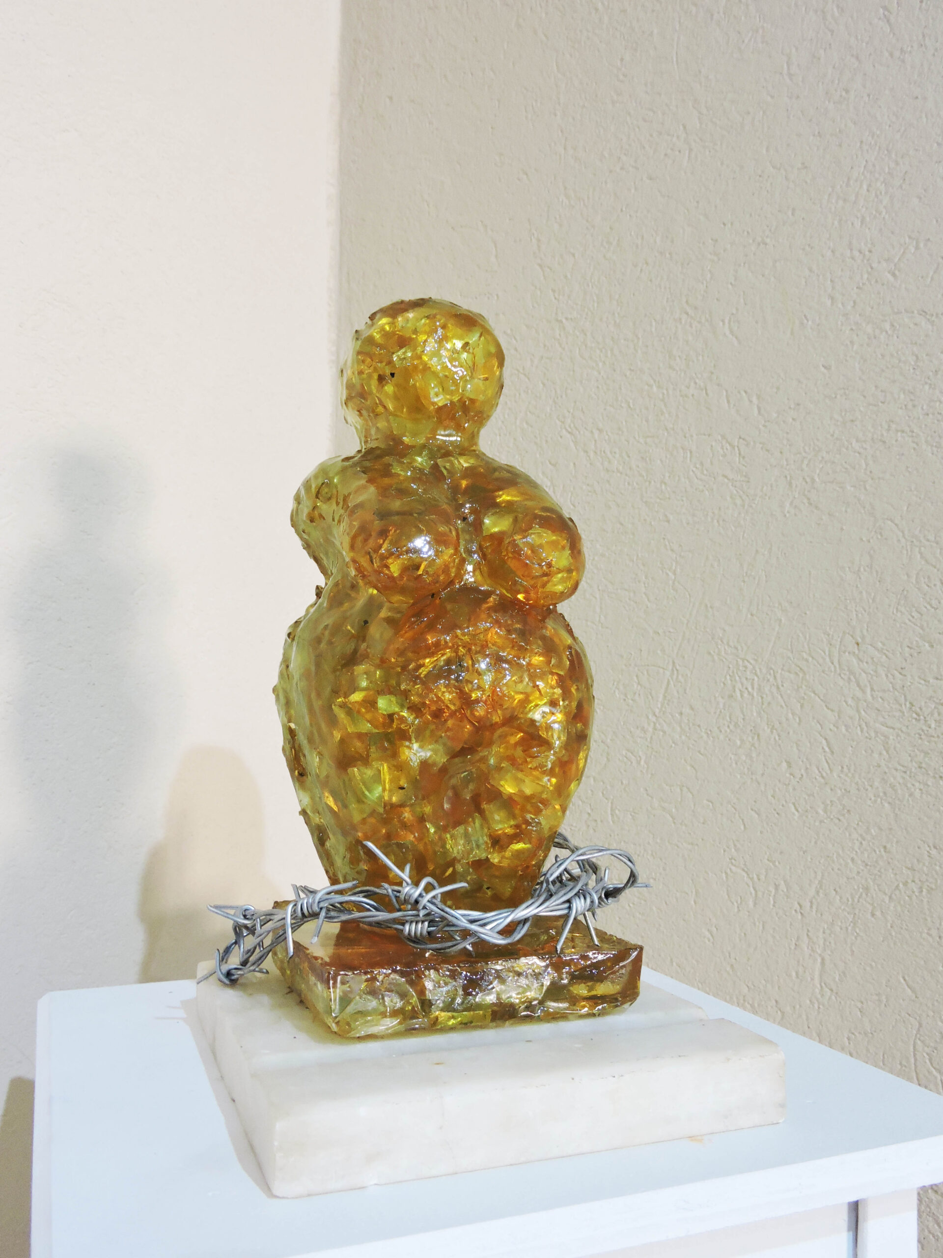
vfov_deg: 60.0
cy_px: 629
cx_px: 472
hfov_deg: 46.8
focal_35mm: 30
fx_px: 1090
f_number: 3.5
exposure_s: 1/30
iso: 320
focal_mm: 5.4
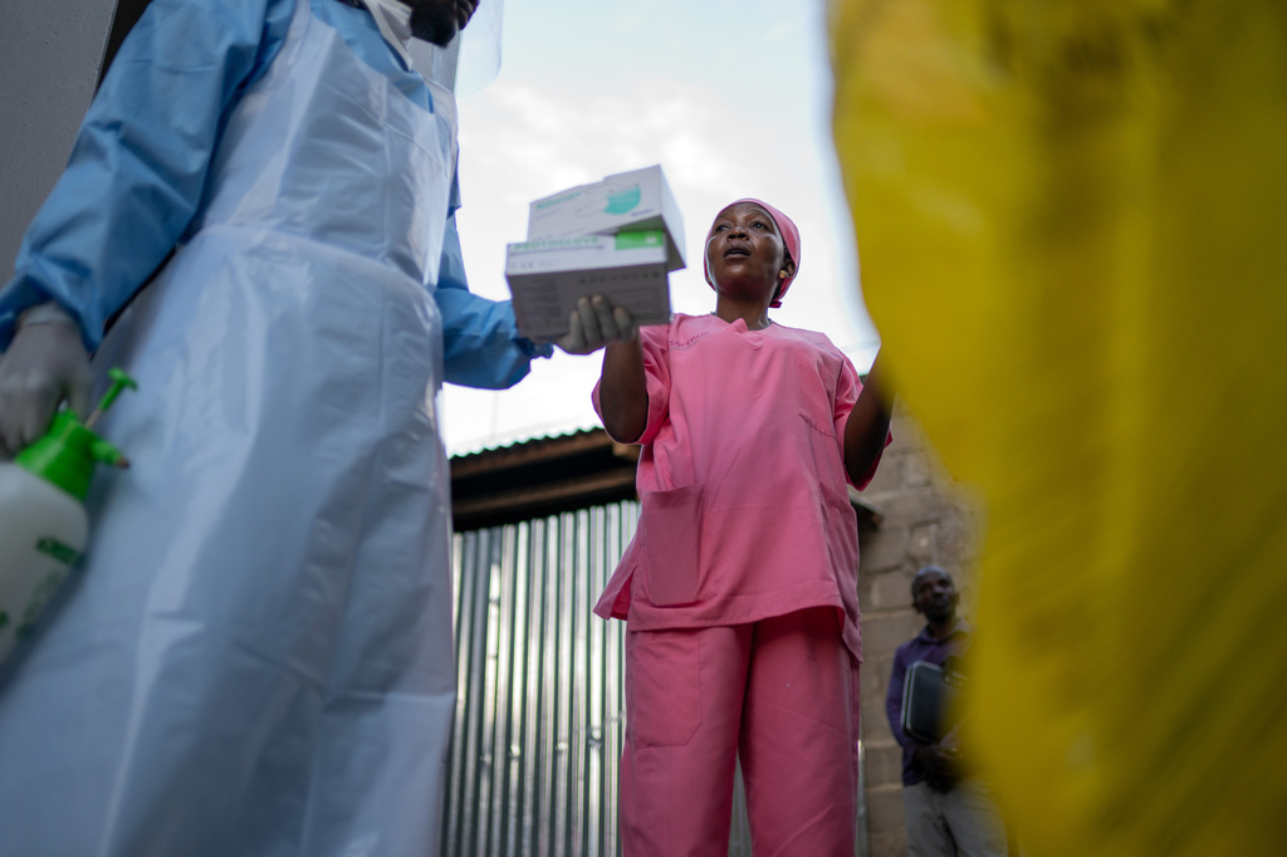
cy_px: 428
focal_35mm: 35
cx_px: 644
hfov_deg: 54.4
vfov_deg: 37.8
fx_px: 1251
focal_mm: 35
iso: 400
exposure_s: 1/200
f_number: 1.4
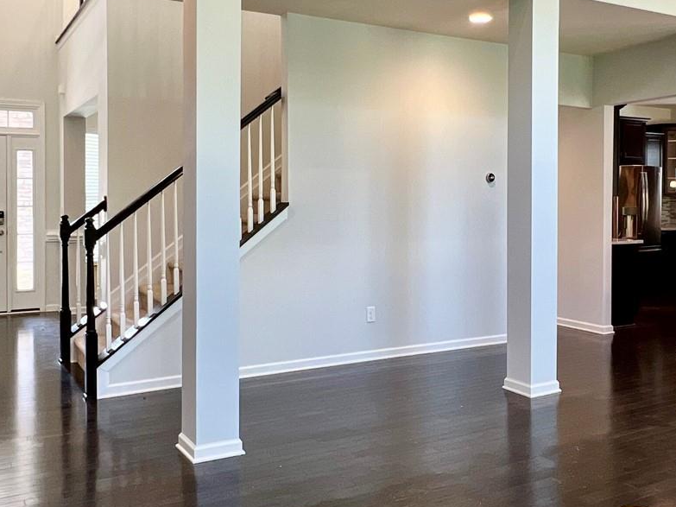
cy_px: 207
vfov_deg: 41.6
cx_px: 357
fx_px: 664
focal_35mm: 34
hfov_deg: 53.9
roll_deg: +0.0
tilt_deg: -0.9
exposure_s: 1/60
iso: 125
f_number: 1.8
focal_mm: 1.57
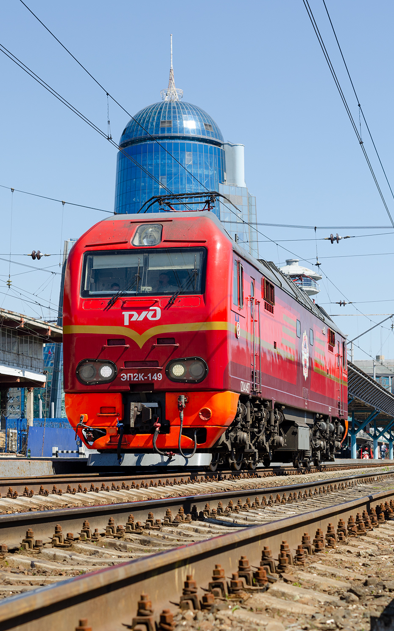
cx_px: 187
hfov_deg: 16.9
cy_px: 318
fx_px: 1323
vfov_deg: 26.8
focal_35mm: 77
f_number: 5.6
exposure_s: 1/500
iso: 125
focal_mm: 50
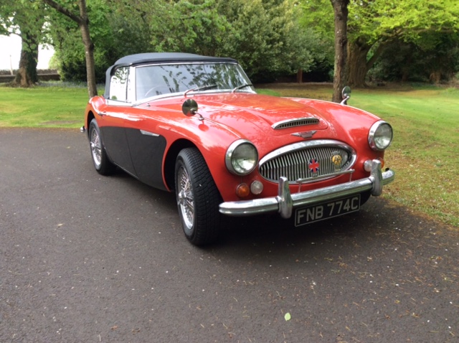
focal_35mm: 32
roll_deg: +1.5
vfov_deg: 44.1
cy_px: 172
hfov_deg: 56.9
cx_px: 230
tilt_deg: -13.9
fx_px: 424
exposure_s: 1/100
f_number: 2.4
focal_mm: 3.3
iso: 50
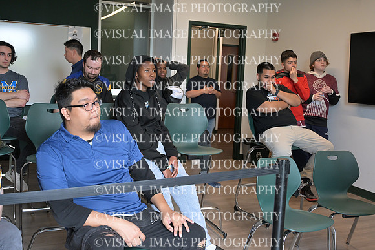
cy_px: 125
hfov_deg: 48.4
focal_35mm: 40
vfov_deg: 33.4
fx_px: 417
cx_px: 188
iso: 2000
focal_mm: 40
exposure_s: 1/125
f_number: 4
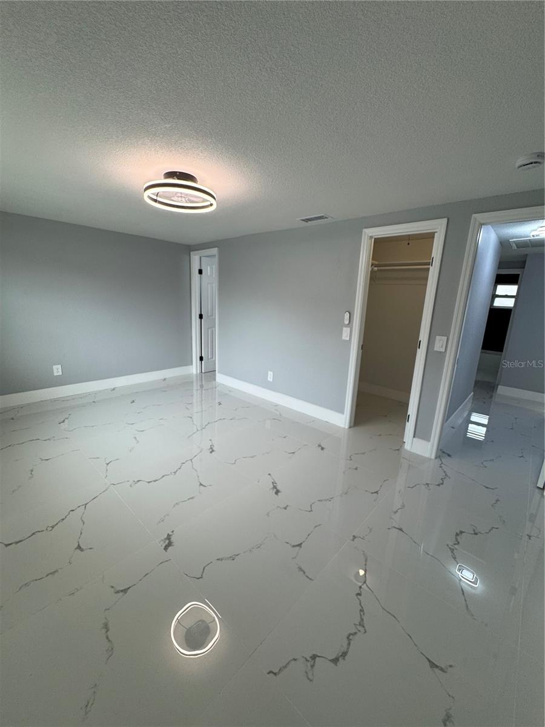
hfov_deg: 85.7
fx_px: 294
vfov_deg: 102.1
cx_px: 272
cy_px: 364
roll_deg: -3.1
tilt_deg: -12.2
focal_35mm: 14
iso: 50
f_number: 2.2
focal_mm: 2.22
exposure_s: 1/120
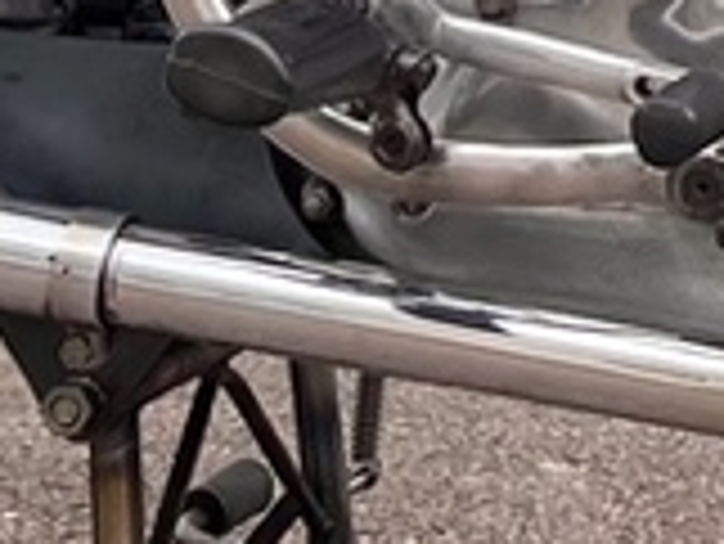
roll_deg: -2.3
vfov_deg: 6.8
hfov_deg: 9.3
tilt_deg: -0.4
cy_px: -827
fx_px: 4333
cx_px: 1066
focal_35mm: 207
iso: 50
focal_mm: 5.7
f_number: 1.5
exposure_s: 1/1698
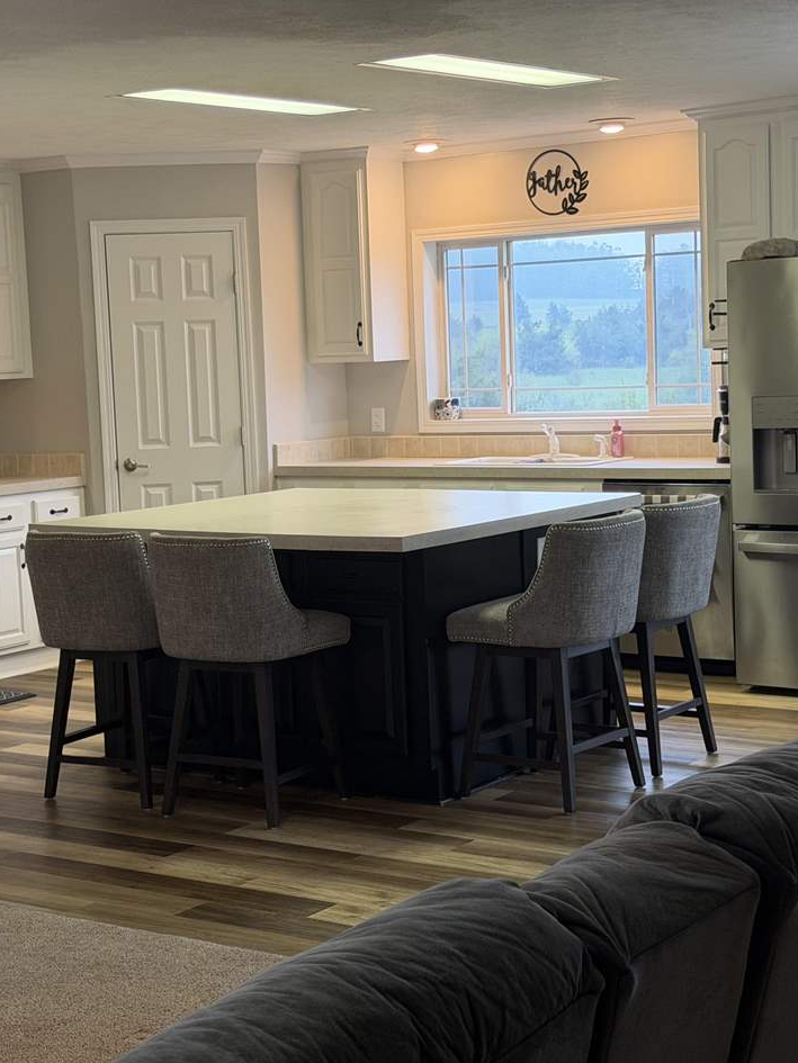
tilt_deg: -5.8
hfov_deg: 22.6
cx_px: 355
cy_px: 531
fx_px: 1997
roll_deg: +2.7
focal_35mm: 65
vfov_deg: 29.8
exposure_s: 1/60
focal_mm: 6.76
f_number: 1.78
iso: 125
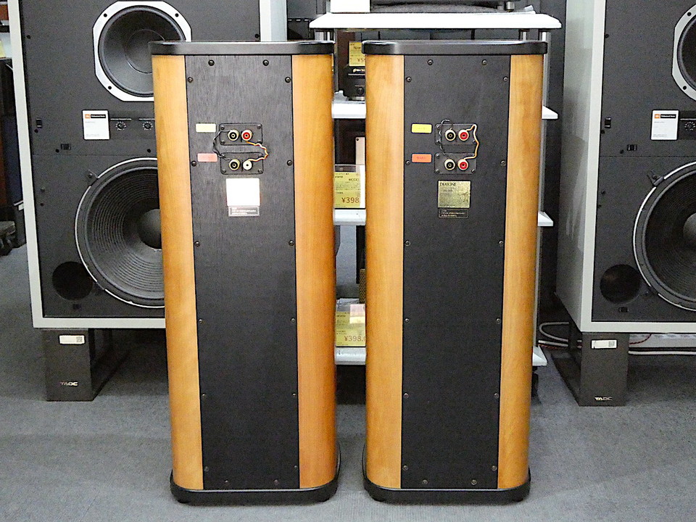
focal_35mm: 47
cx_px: 348
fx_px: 945
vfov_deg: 30.9
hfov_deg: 40.4
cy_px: 261
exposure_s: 1/100
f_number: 4
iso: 3200
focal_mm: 8.4
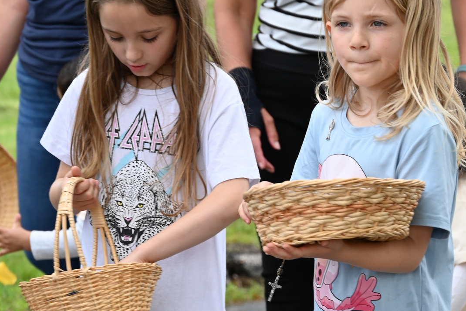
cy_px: 139
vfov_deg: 7.3
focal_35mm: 187
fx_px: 2421
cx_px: 226
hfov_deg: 11.0
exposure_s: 1/160
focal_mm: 125
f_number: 6.3
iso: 140
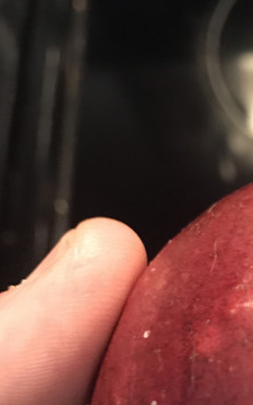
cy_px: 346
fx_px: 728
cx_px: 304
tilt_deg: -63.1
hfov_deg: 18.7
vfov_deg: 30.0
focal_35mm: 66
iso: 100
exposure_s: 1/5
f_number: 1.8
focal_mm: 3.99
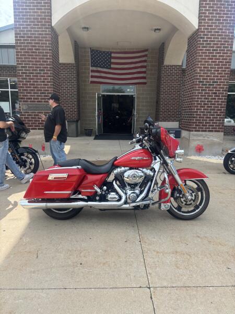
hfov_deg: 53.1
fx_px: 235
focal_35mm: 26
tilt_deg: -9.5
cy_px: 157
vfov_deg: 67.3
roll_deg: -2.0
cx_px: 118
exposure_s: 1/1812
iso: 50
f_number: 1.6
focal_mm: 5.96
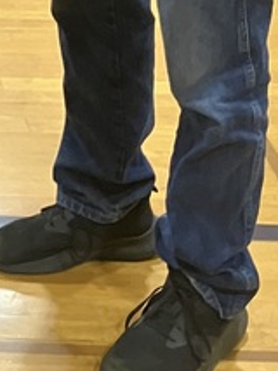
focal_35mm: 134
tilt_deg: -7.8
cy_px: -420
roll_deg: -0.2
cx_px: -290
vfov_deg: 12.6
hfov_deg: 10.2
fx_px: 1438
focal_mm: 3.99
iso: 250
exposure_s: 1/60
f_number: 1.8
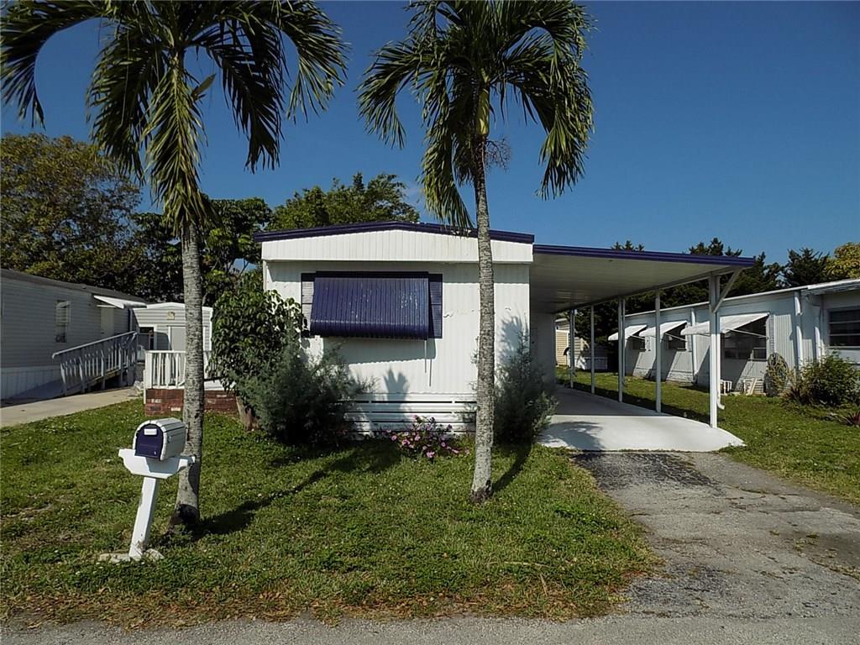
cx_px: 430
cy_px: 322
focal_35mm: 24
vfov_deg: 56.8
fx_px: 596
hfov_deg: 71.6
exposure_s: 1/250
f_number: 9.9
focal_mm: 4.3
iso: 80
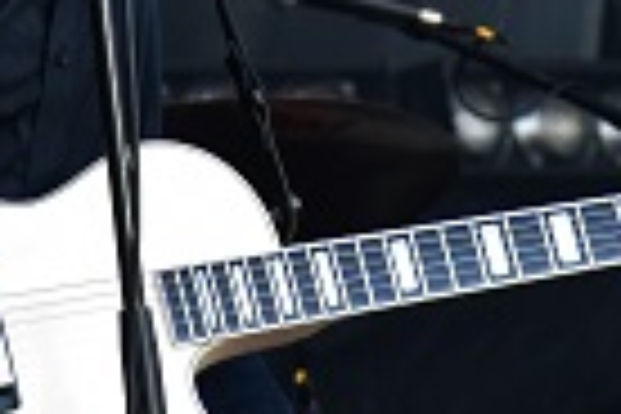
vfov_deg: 1.5
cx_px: 436
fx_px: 15938
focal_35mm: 924
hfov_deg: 2.2
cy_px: -171
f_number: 9
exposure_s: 1/125
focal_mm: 140
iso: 1400
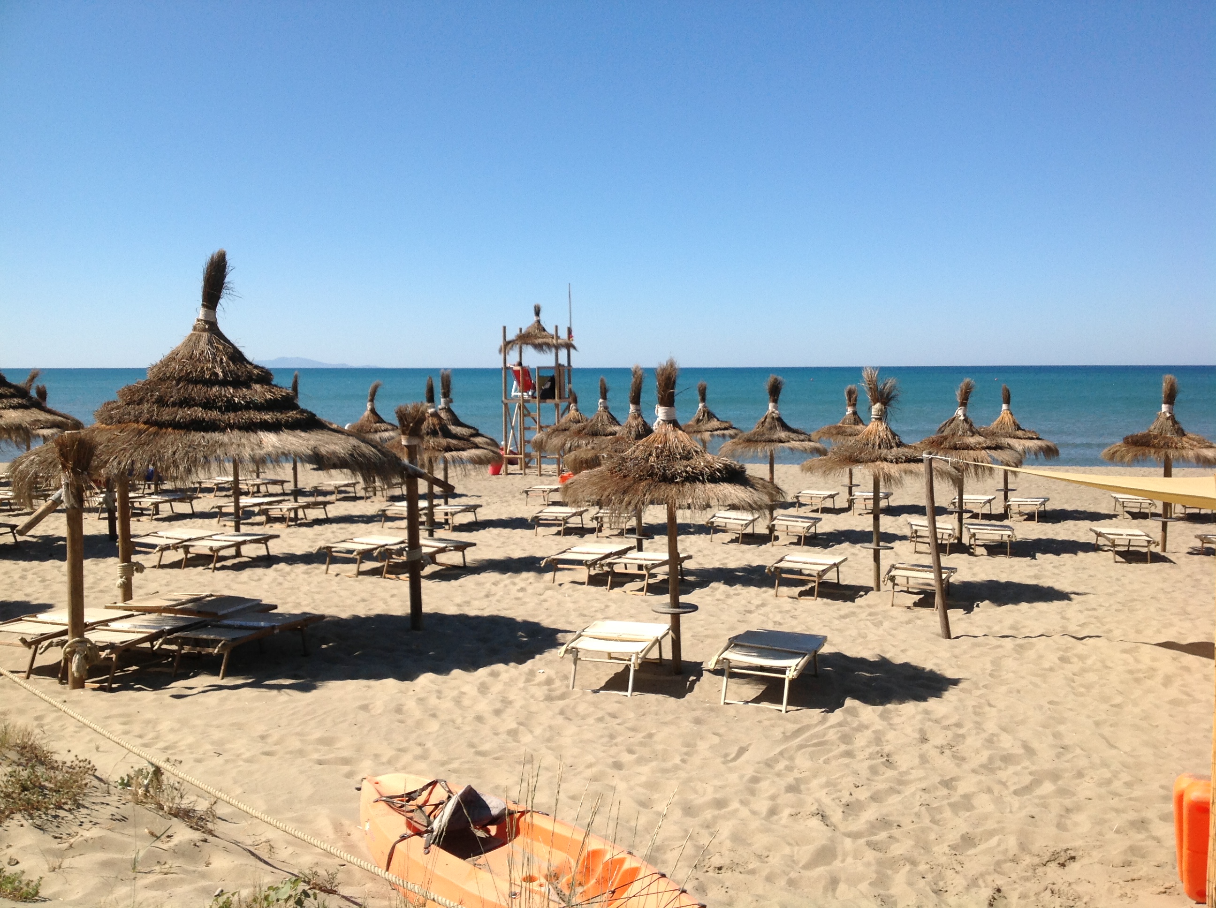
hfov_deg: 52.7
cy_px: 454
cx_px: 608
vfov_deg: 40.6
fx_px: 1228
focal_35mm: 35
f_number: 2.4
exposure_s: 1/2016
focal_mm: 4.28
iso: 50
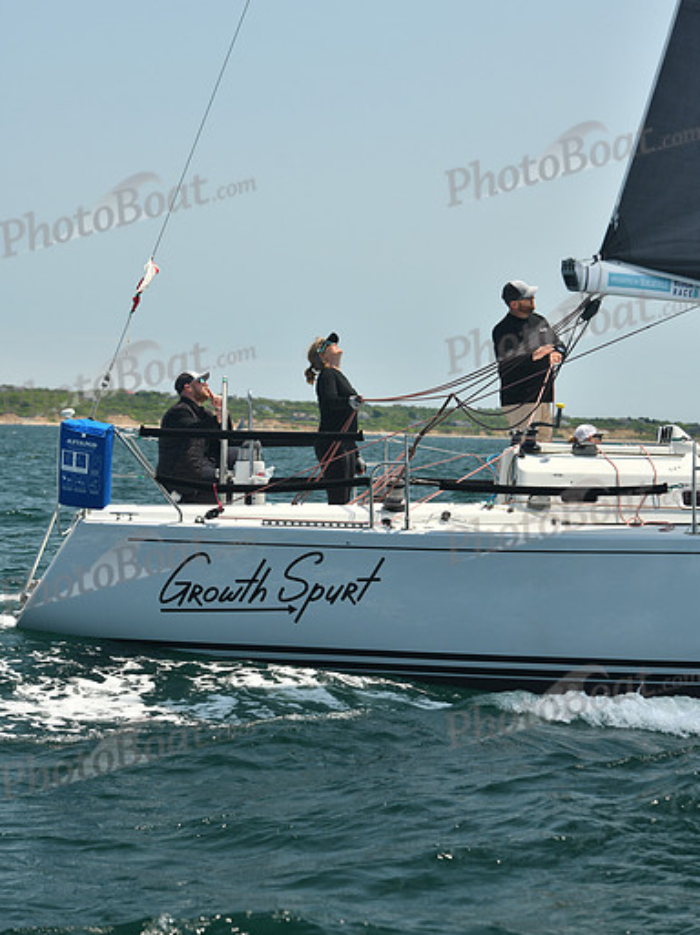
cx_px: 351
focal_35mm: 111
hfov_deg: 13.3
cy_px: 448
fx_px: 2997
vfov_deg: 17.7
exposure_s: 1/640
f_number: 6.3
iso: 320
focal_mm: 102
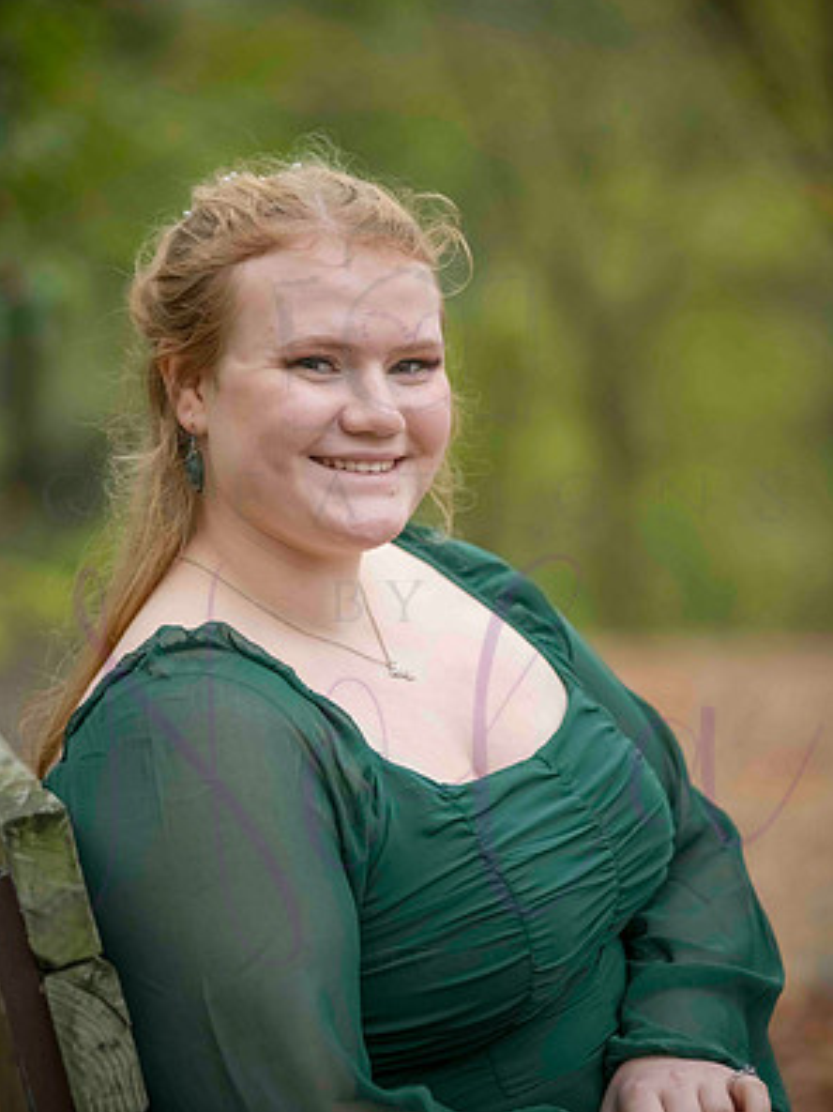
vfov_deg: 13.3
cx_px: 416
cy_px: 597
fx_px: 4751
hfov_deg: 10.0
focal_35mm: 148
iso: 1600
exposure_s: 1/320
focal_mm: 135
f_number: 3.2
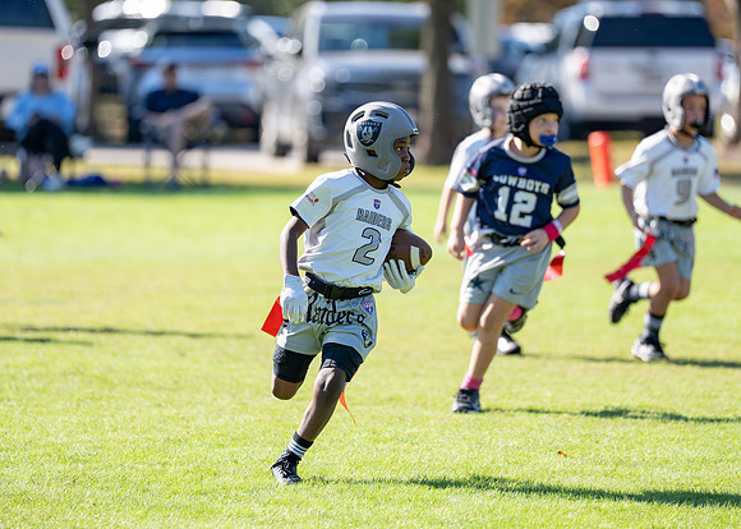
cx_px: 379
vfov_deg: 5.3
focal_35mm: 269
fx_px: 5665
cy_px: 218
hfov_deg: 7.5
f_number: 2.8
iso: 250
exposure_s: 1/2500
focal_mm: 200
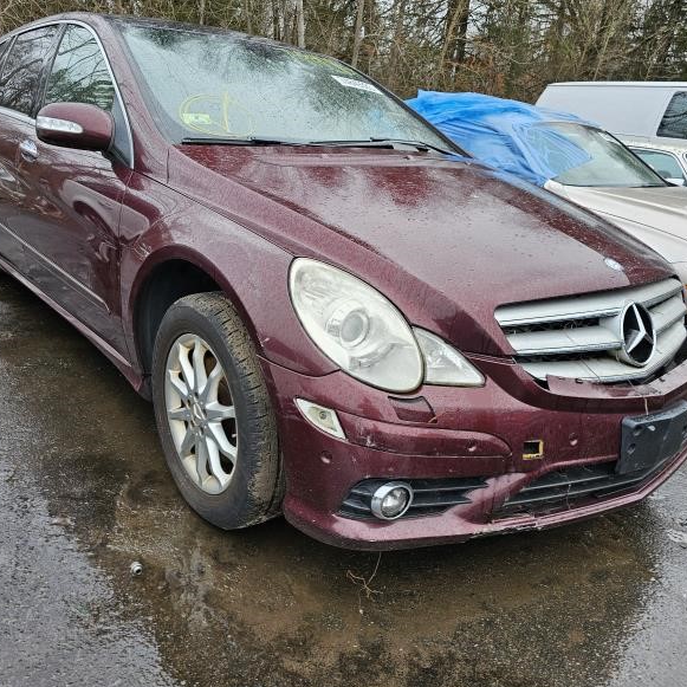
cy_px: 352
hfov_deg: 57.3
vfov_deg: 57.3
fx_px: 629
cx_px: 342
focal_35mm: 28
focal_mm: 6.3
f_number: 1.7
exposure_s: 1/120
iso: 16
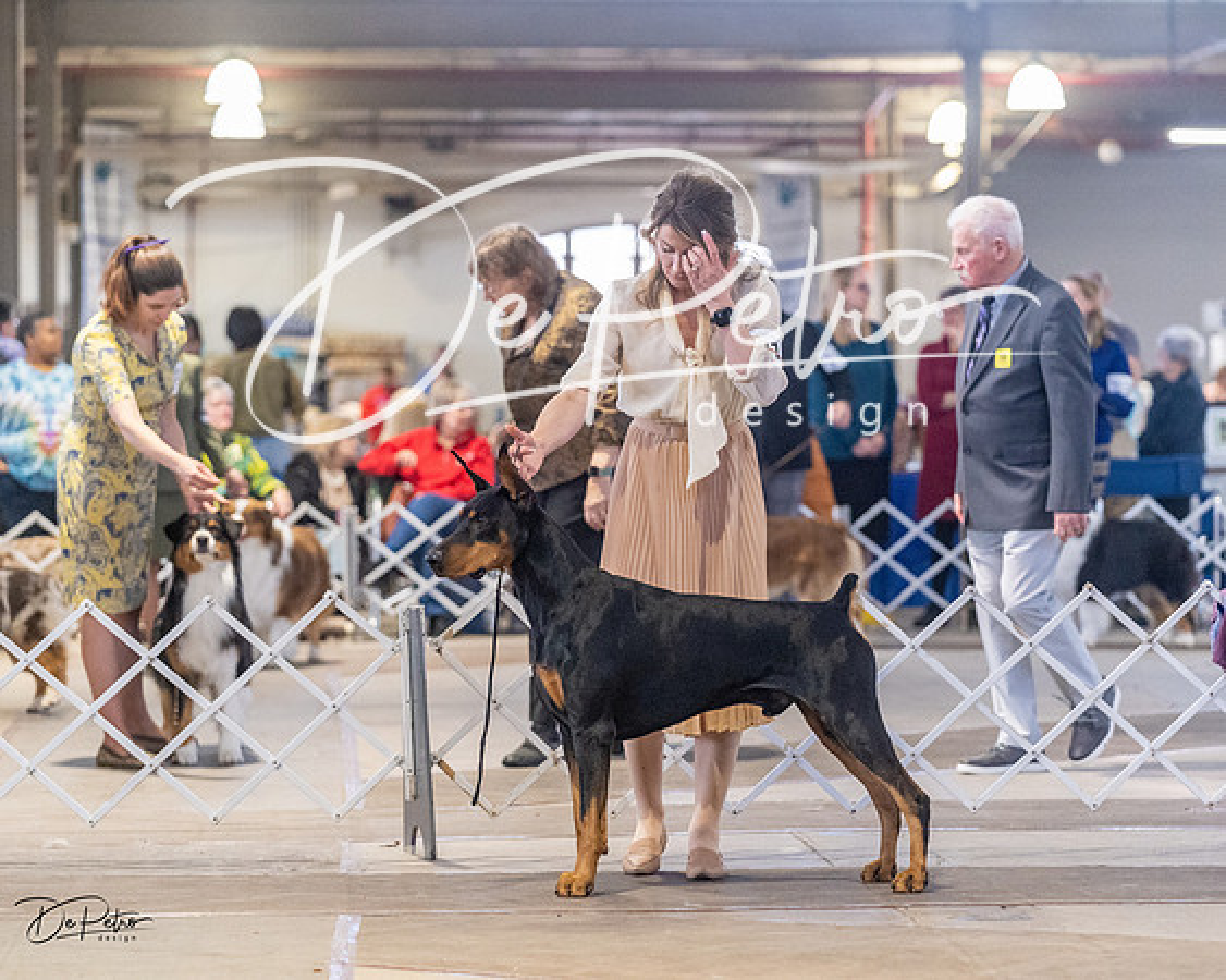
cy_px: 490
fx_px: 5065
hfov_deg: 13.8
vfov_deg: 11.0
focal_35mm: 140
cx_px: 613
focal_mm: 124
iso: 6400
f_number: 3.5
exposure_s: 1/320
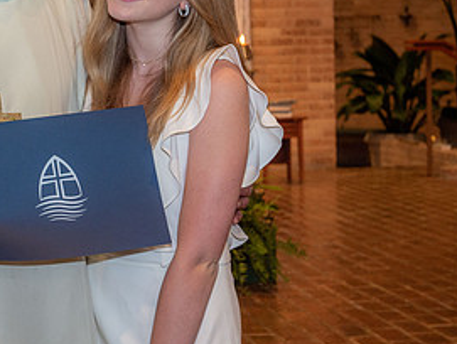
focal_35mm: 115
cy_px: 84
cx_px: 147
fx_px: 1520
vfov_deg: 12.9
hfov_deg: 17.0
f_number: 5.6
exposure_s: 1/125
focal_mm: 56
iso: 1600
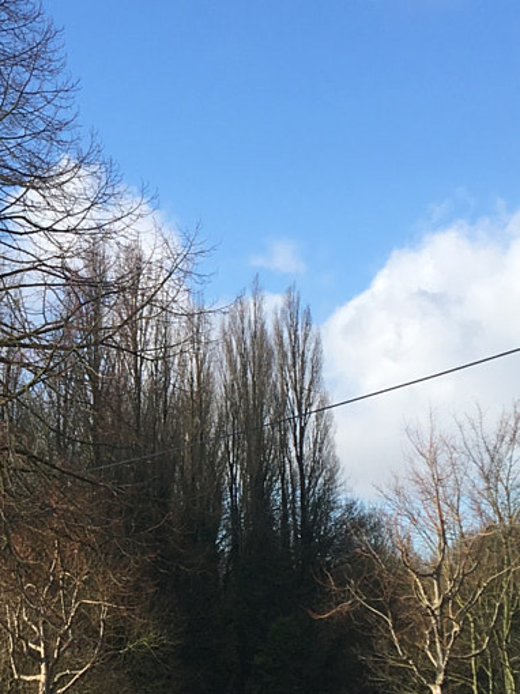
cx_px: -90
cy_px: 294
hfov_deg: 15.7
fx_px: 1824
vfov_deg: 21.5
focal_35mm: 91
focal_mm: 4.15
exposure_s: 1/874
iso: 25
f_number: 2.2
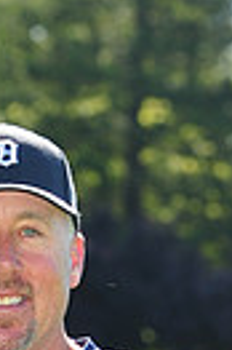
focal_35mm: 531
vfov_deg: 3.9
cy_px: 620
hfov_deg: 2.6
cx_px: -35
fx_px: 5146
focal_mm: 120
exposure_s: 1/320
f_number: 7.1
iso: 320
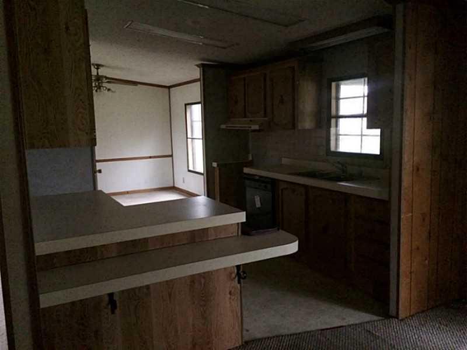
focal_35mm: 29
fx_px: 391
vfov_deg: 48.2
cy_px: 175
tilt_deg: -8.2
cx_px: 234
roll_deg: +2.7
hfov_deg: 61.7
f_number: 2.2
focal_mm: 4.15
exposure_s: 1/15
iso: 640
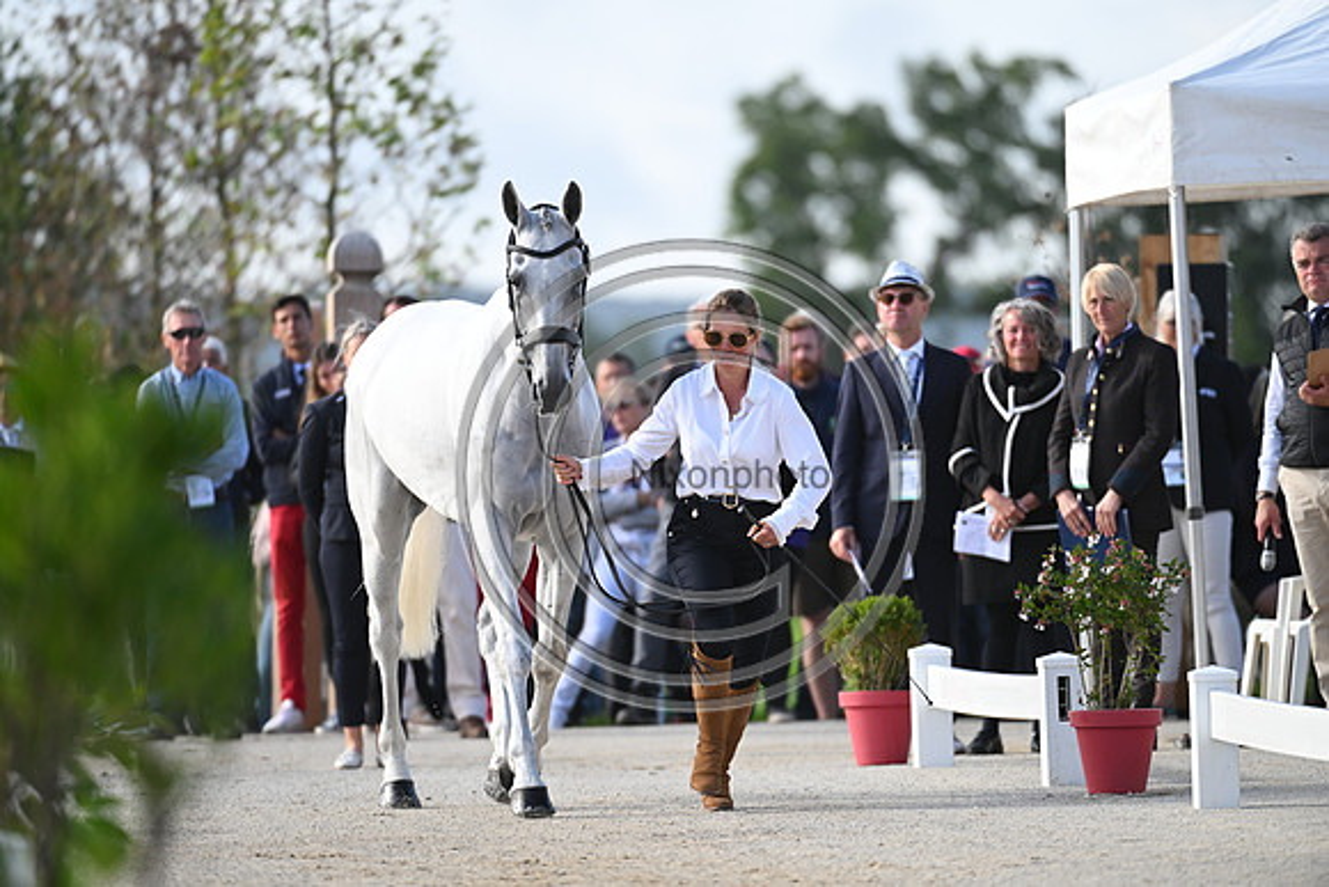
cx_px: 664
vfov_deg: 3.4
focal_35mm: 400
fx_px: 14769
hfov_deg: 5.2
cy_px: 444
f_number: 5
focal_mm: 400
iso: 900
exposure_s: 1/1600
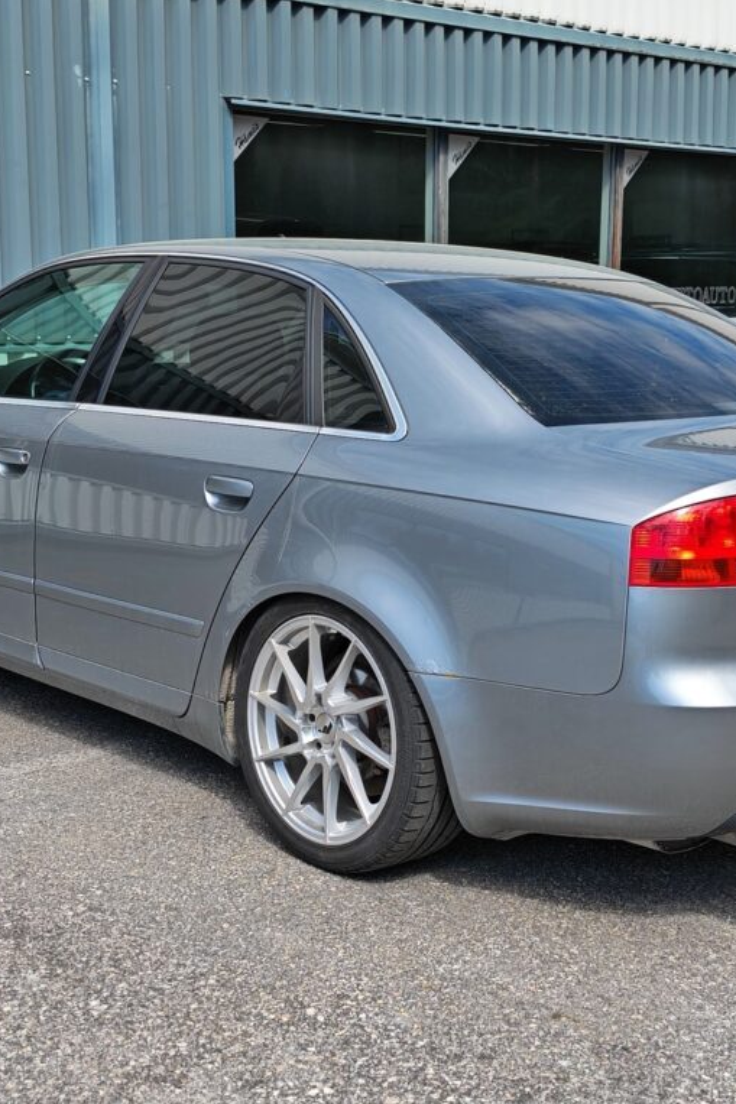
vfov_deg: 37.5
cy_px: 552
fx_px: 1626
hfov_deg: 25.5
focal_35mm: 53
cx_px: 399
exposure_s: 1/1700
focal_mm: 5.4
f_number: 1.6
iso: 50
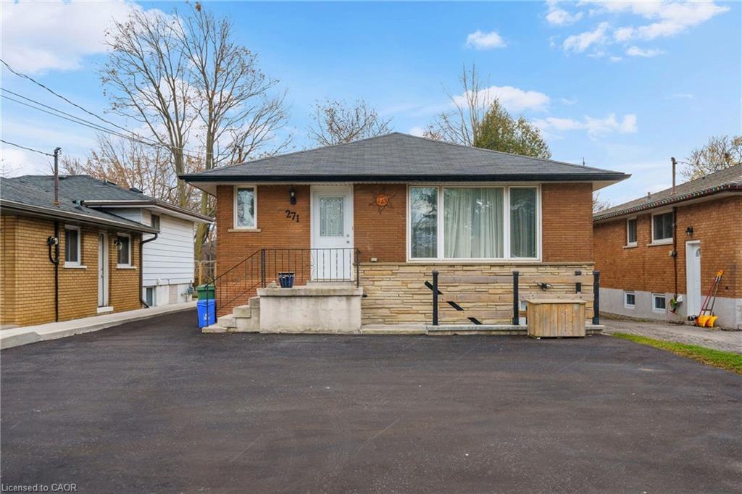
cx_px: 371
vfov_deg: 39.9
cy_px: 247
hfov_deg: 57.2
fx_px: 680
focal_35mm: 33
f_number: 9
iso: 320
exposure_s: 1/60
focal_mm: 33
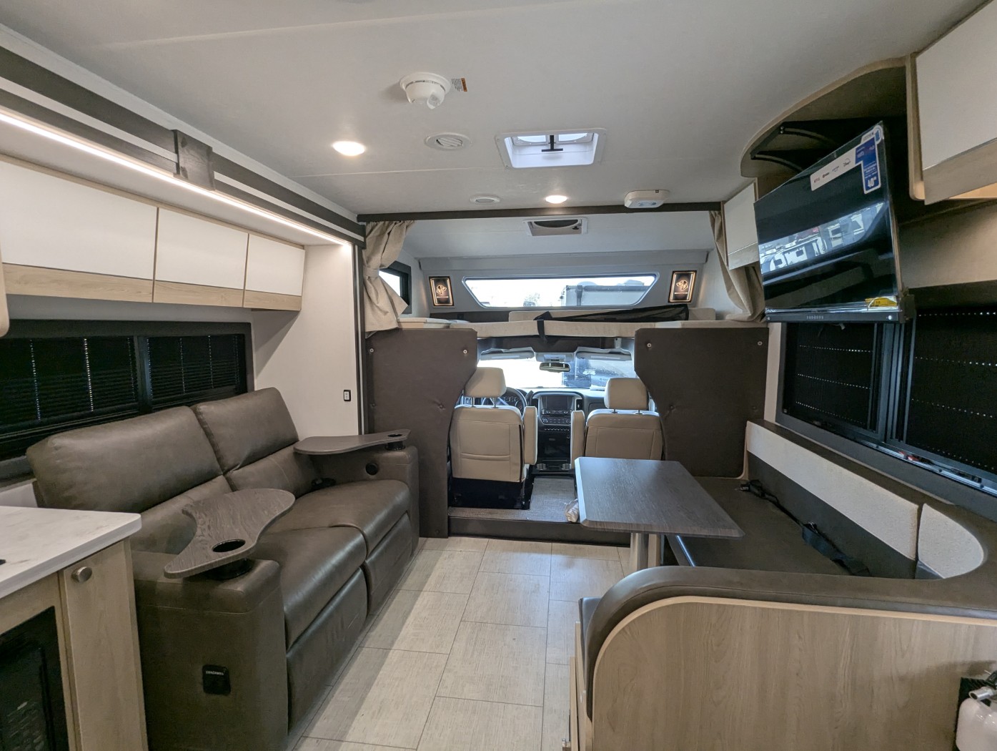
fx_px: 461
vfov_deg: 78.2
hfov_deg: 94.4
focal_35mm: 16
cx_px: 498
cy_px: 376
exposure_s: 1/105
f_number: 2.2
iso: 183
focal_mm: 2.35
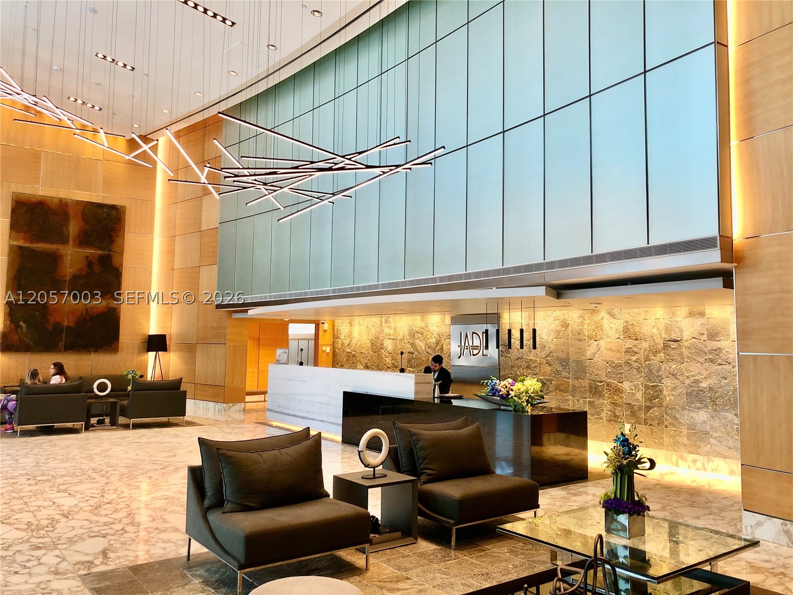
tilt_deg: +4.2
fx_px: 641
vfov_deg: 49.7
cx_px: 396
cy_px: 298
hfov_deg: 63.4
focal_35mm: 28
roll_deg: +0.1
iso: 32
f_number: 1.8
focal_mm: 4
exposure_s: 1/30
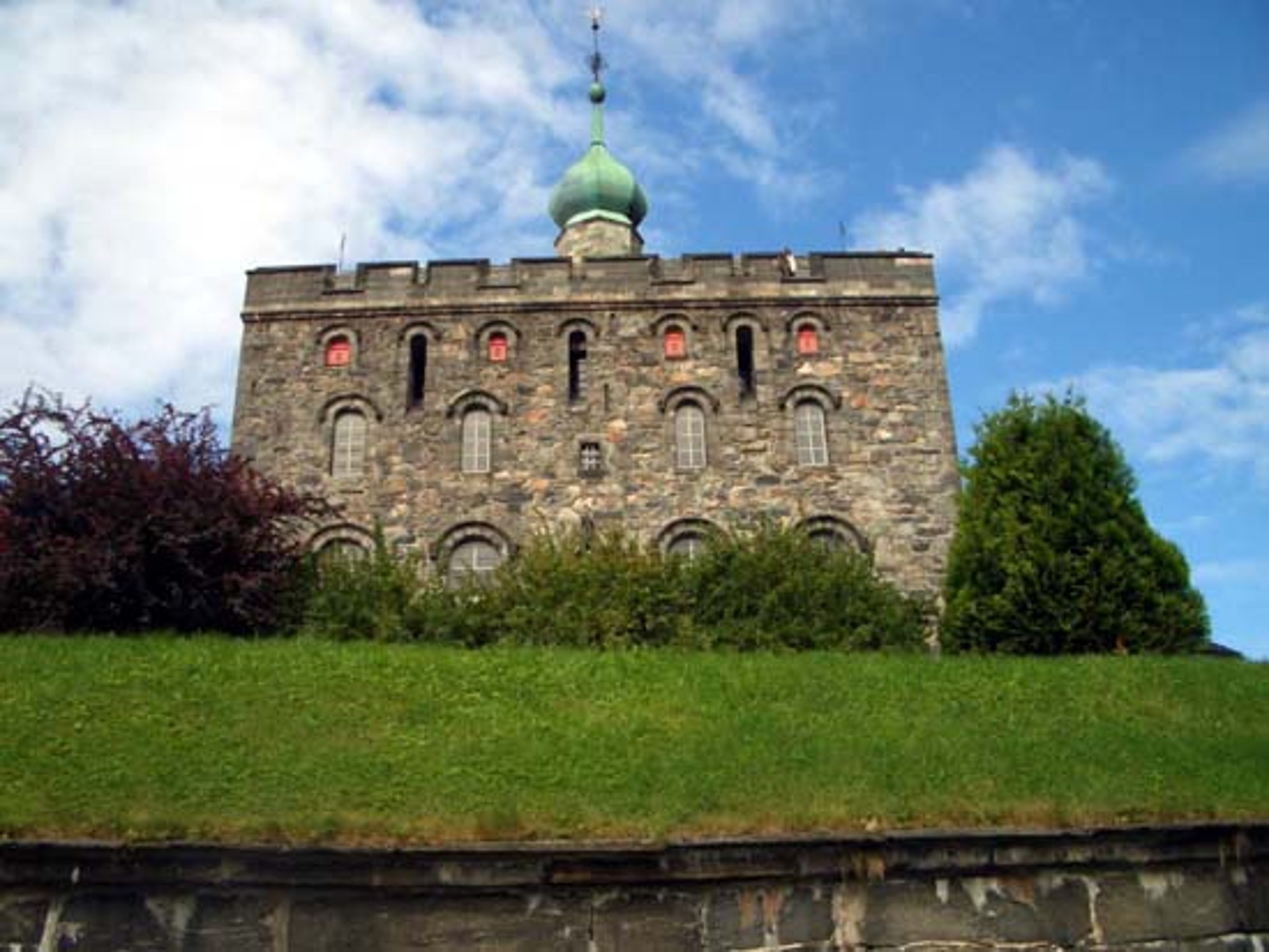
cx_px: 634
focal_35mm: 35
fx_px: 1284
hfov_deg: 52.6
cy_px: 476
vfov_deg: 40.7
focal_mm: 5.8
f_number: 4.3
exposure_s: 1/1000
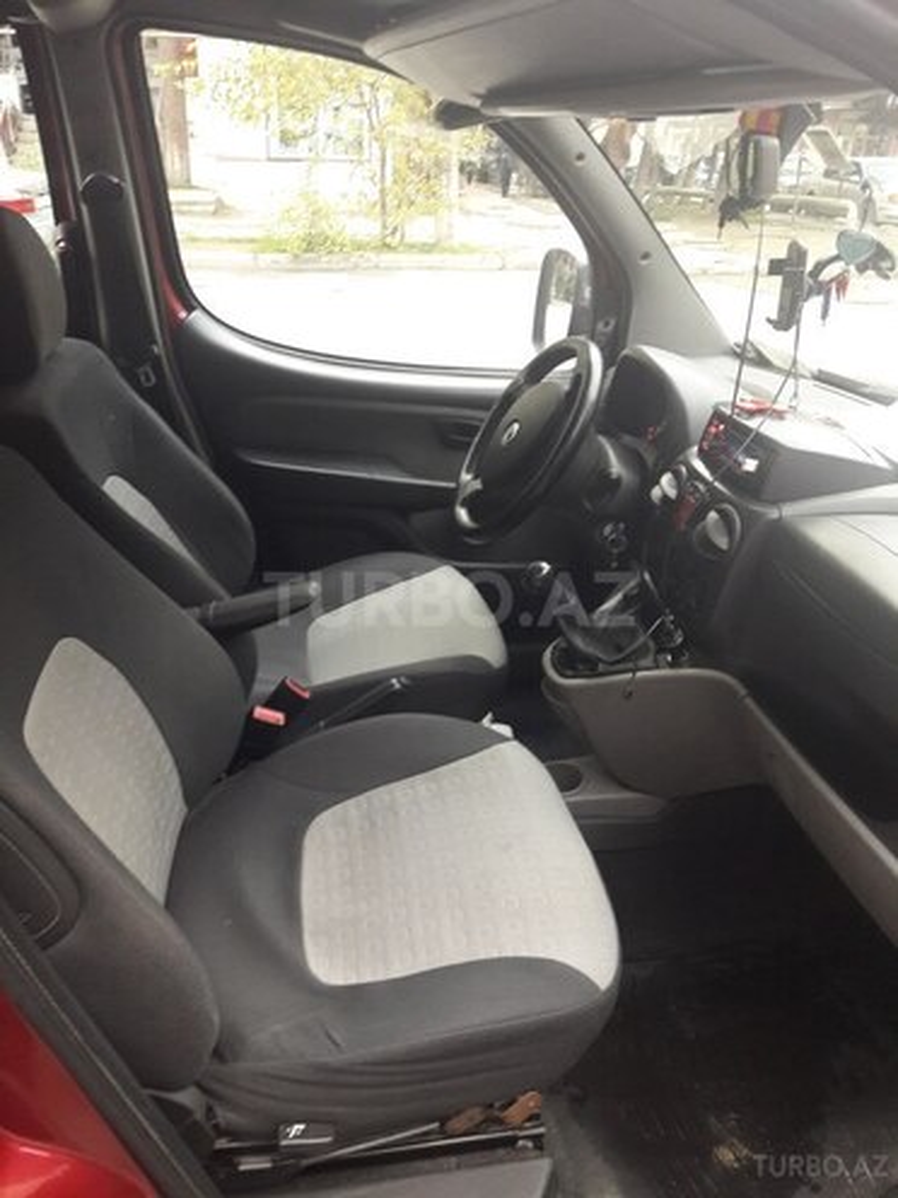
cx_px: 449
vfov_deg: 63.4
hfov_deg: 49.7
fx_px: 968
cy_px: 599
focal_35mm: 28
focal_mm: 3.7
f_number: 1.9
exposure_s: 1/25
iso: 200
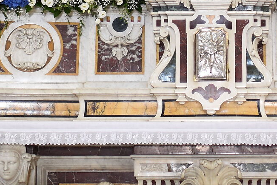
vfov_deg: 10.3
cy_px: -87
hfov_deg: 15.8
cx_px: 221
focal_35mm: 129
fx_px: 993
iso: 500
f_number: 1.7
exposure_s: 1/60
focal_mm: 35
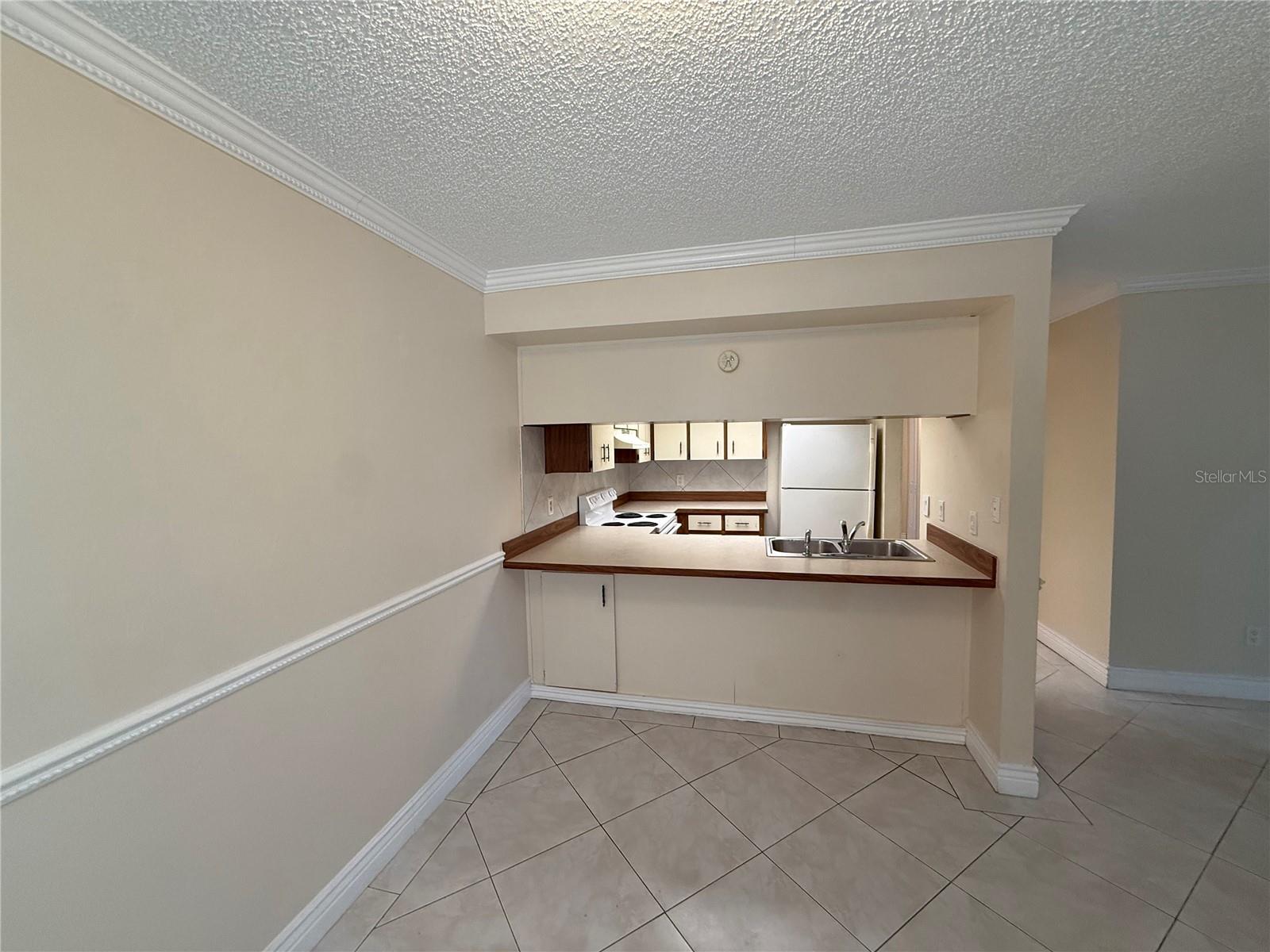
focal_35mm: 14
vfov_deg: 85.7
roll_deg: +1.5
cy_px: 476
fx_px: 514
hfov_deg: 102.1
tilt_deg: -3.6
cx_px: 635
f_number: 2.2
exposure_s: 1/120
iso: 250
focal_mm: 2.22
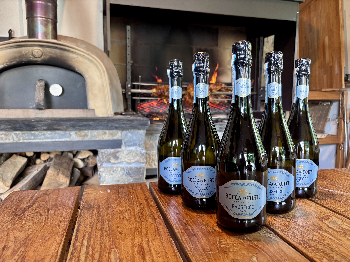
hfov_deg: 67.3
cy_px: 131
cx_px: 175
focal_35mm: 26
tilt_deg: -7.3
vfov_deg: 53.1
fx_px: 263
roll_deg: +0.0
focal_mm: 5.96
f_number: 1.6
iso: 160
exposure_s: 1/50
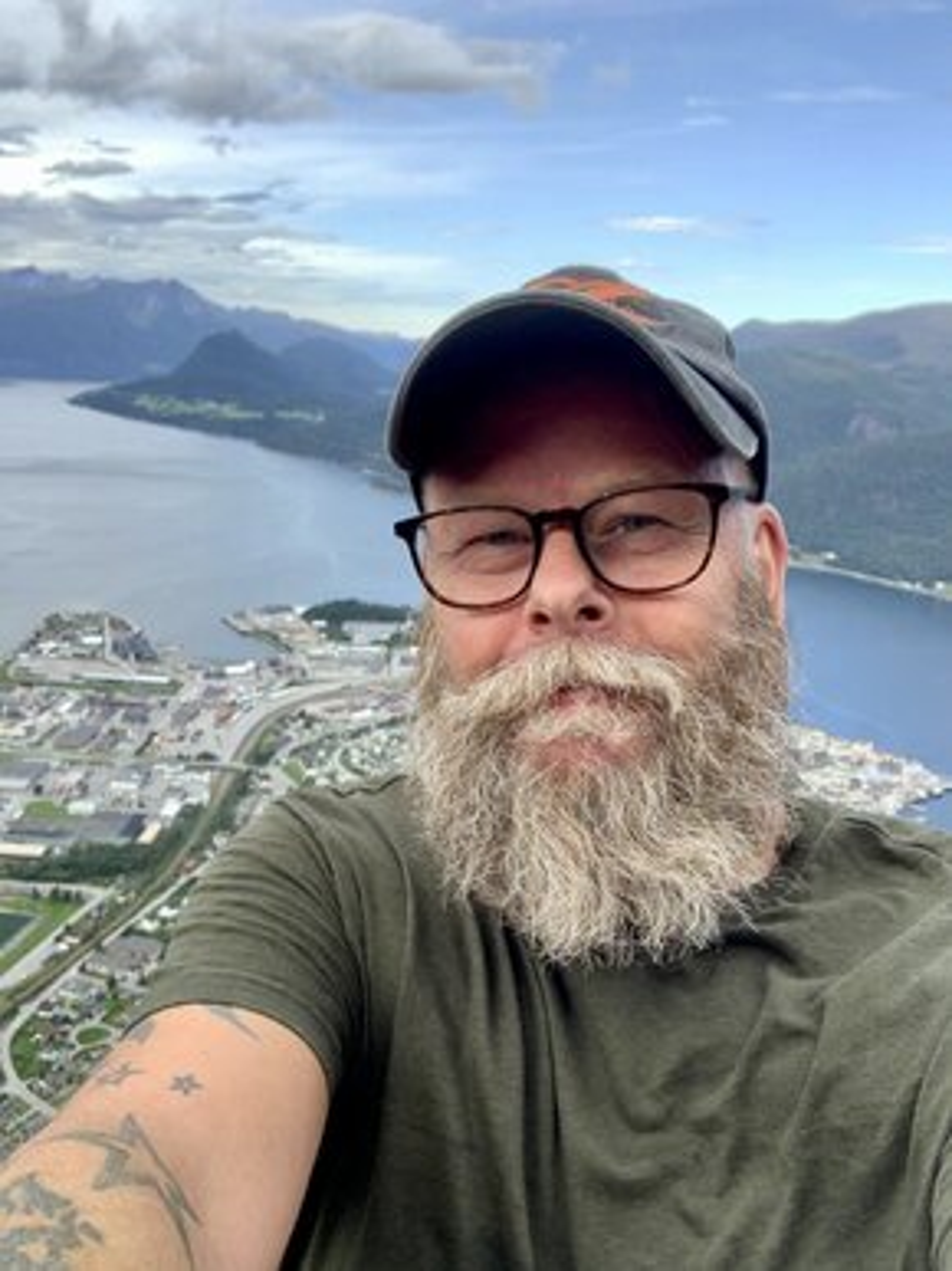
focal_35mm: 32
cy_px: 636
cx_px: 476
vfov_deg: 56.8
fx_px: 1174
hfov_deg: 44.1
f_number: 2.2
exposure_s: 1/126
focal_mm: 2.87
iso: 16
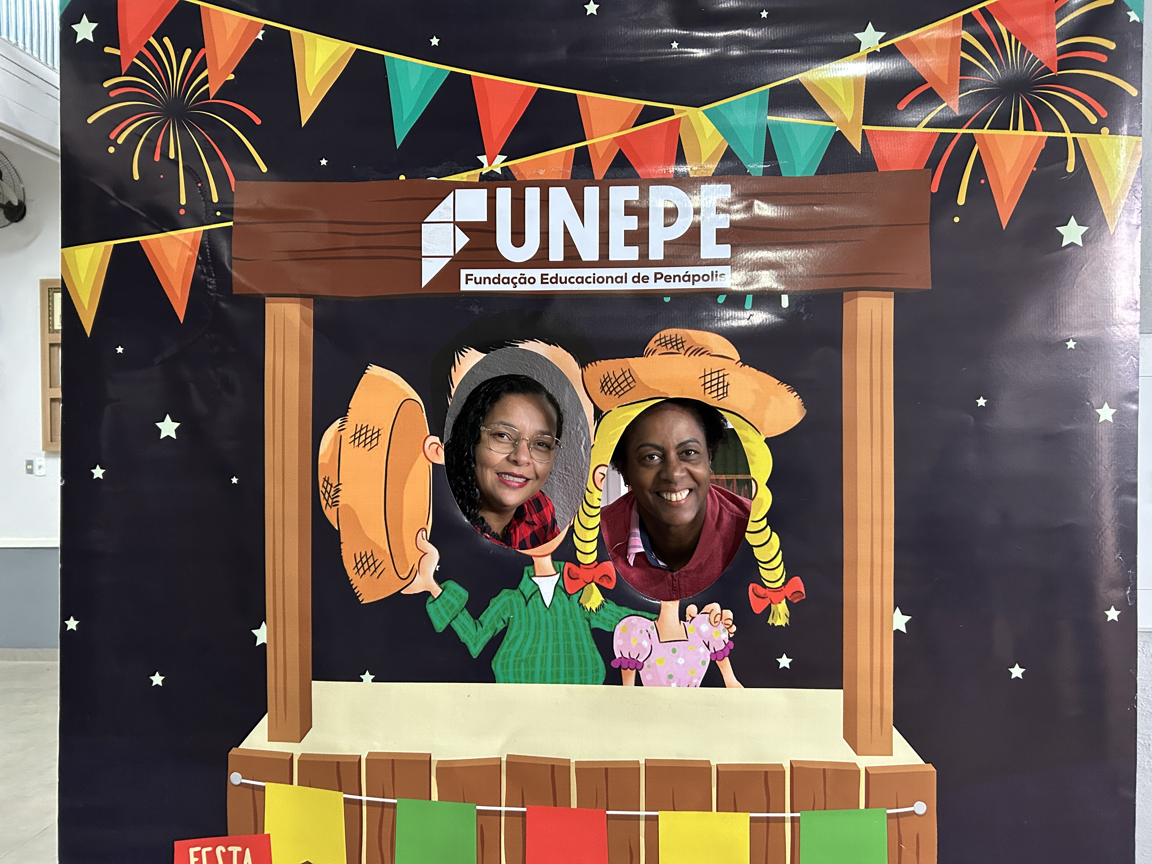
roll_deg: +0.4
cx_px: 576
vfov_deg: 53.1
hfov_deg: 67.3
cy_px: 432
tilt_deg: -0.9
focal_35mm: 26
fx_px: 865
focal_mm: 5.7
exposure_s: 1/60
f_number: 1.5
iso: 500
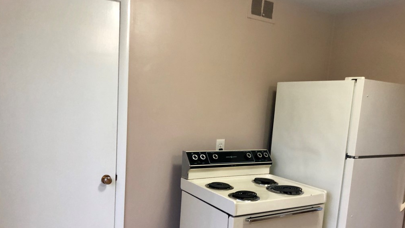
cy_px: 146
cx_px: 203
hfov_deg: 62.6
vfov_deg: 37.5
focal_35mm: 31
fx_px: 333
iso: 50
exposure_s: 1/15
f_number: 1.8
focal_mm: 3.99
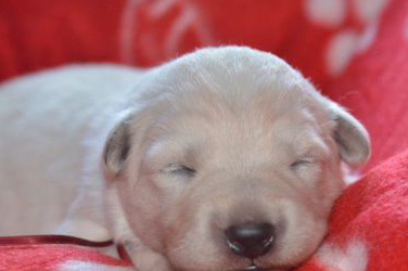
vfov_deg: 9.9
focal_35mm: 138
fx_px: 1563
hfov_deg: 14.9
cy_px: 170
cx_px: 158
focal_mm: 72
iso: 1600
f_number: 5
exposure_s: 1/60
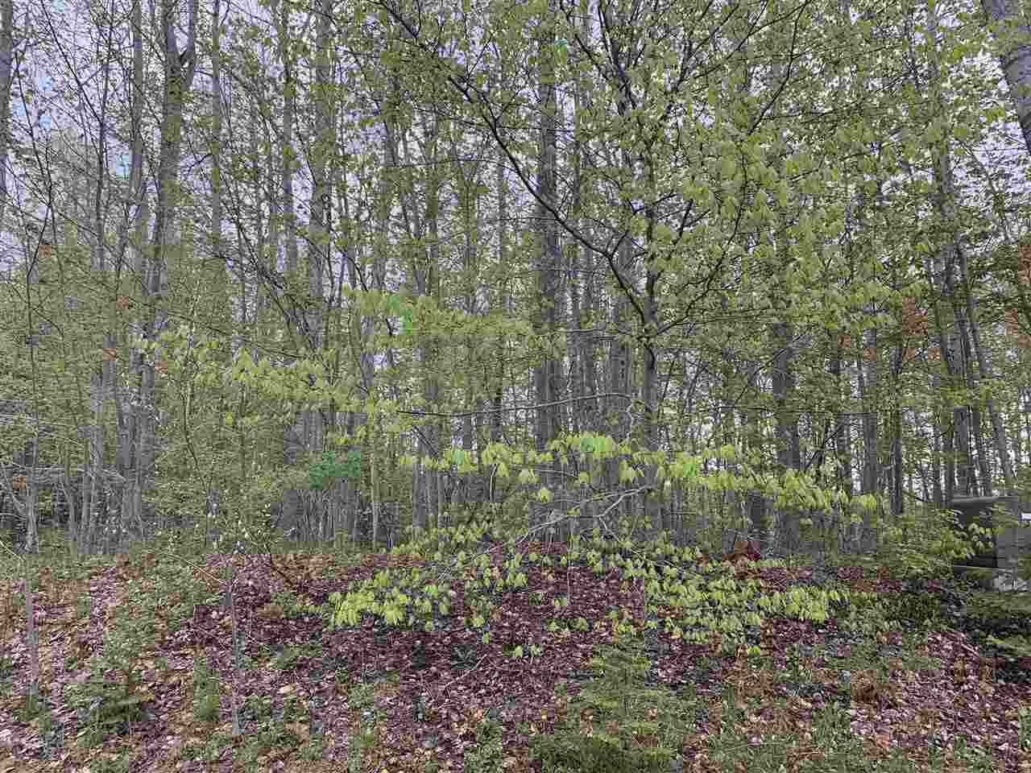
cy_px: 386
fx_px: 774
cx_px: 516
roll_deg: -1.6
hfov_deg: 67.3
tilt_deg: +11.4
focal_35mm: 26
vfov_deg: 53.1
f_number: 1.8
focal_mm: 4.25
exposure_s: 1/121
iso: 40
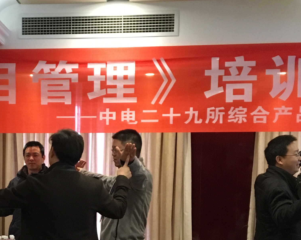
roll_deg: -0.1
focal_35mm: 76
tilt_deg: -2.8
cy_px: 217
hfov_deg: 24.6
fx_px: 677
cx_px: 48
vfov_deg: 19.8
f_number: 2.2
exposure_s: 1/25
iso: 200
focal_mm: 4.15
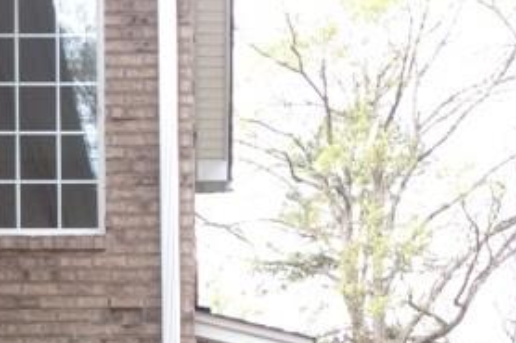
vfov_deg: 15.7
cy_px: 532
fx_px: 1132
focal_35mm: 79
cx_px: 210
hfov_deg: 25.6
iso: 80
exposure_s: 1/120
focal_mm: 4.12
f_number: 2.4
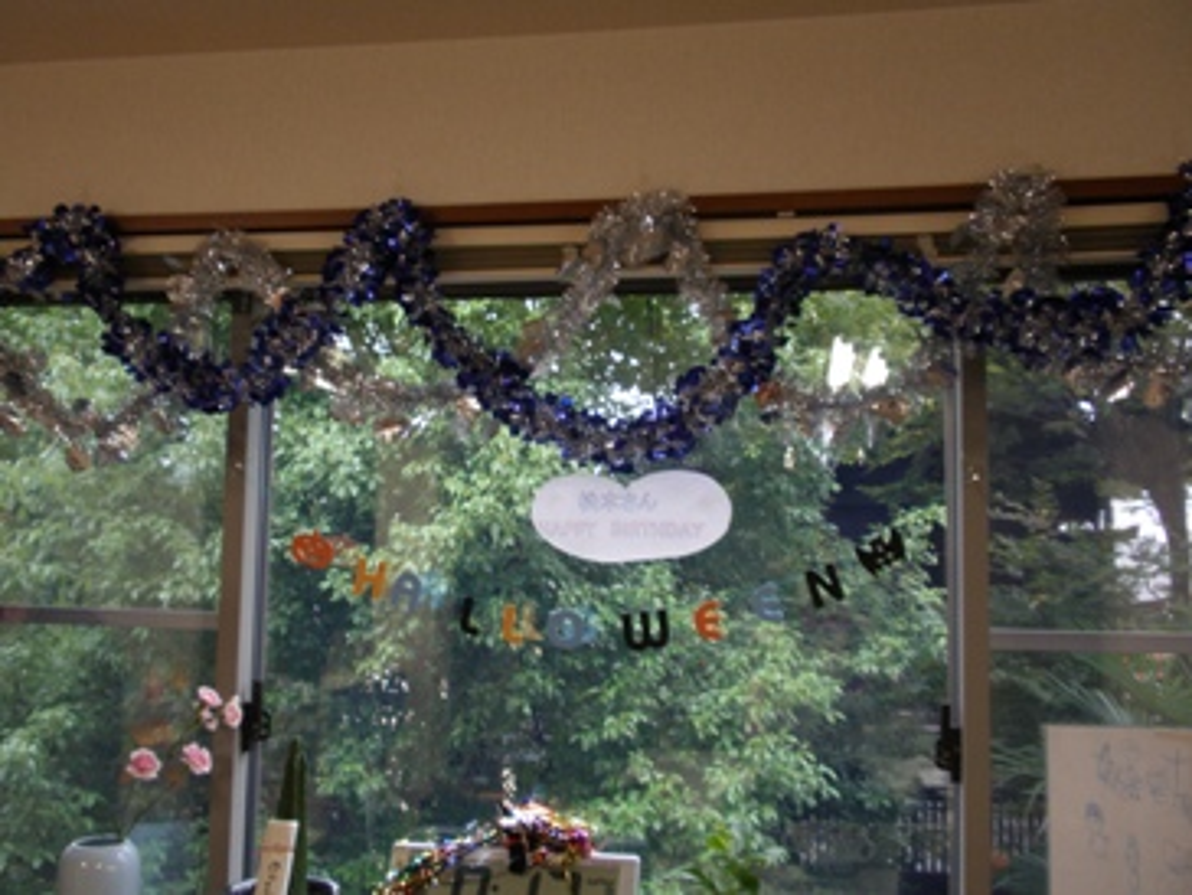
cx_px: 596
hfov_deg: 50.1
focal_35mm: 37
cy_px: 448
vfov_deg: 38.7
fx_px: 1275
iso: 100
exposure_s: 1/30
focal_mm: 6.6
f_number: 3.5
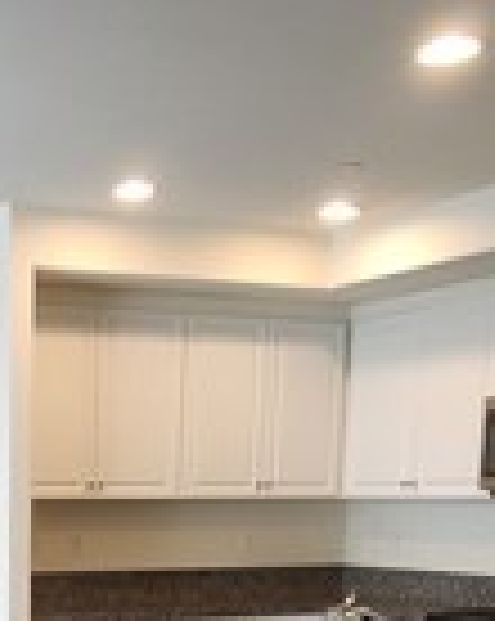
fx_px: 1083
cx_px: -72
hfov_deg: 23.8
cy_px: 716
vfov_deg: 28.5
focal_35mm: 59
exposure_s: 1/60
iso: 200
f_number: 2.2
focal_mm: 2.2
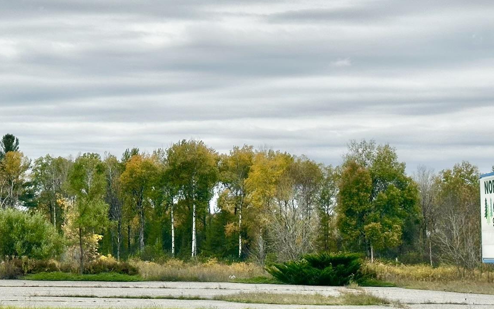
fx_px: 1225
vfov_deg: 14.3
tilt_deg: +9.4
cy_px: 66
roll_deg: -1.7
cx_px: 102
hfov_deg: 22.5
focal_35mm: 91
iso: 64
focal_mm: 6.86
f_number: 1.78
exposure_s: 1/4566
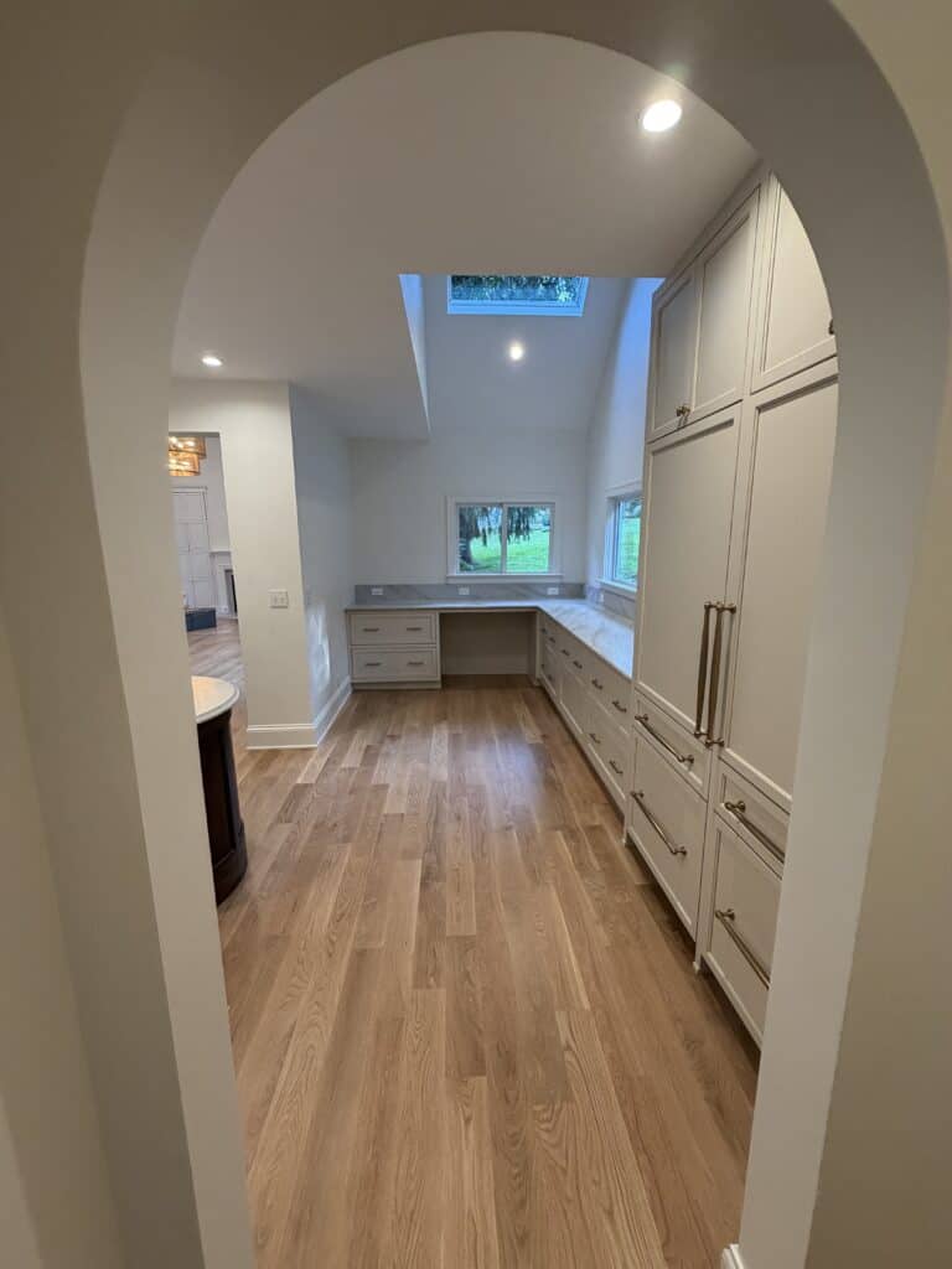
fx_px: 513
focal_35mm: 14
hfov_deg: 85.7
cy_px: 634
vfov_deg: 102.1
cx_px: 476
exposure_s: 1/120
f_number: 2.2
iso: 320
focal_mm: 2.22
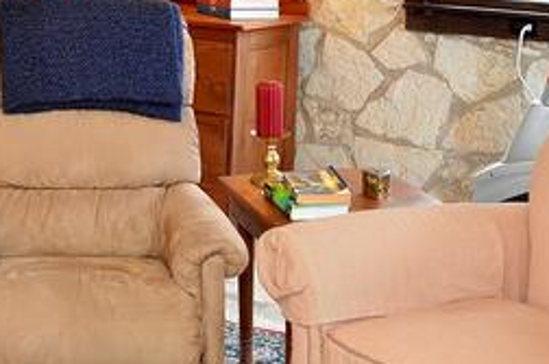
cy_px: -83
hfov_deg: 26.6
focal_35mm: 75
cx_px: 124
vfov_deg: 17.2
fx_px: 1142
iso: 900
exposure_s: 1/60
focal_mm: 18
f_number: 6.3
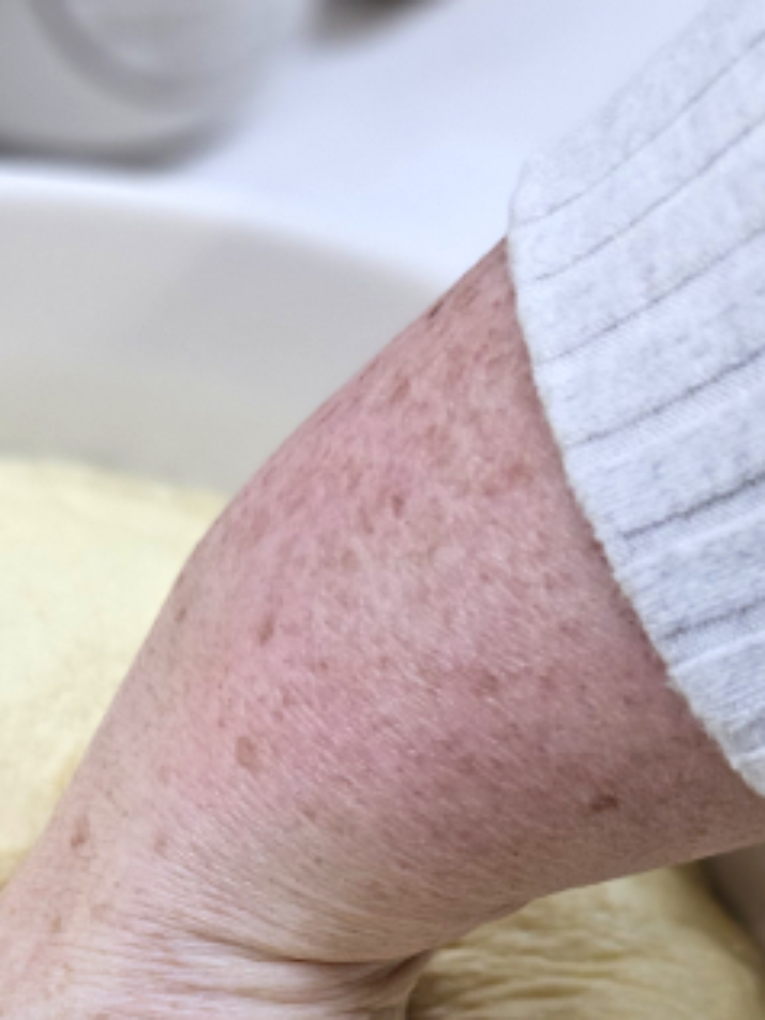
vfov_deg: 30.3
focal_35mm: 58
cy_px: 1075
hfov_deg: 24.8
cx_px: 154
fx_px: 1708
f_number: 1.8
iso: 80
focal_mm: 5.4
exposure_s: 1/120
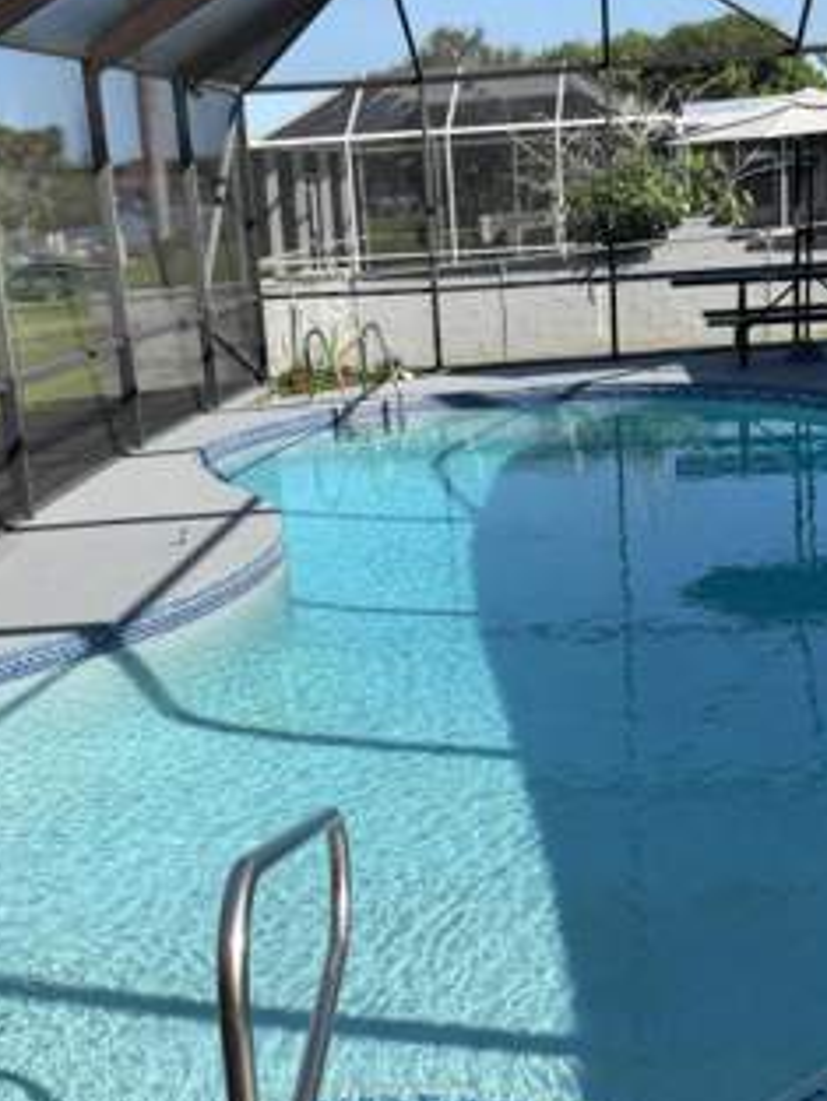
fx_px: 1560
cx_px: 479
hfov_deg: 29.6
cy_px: 563
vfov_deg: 38.9
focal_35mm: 49
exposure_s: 1/2053
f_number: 1.78
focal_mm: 6.76
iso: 80
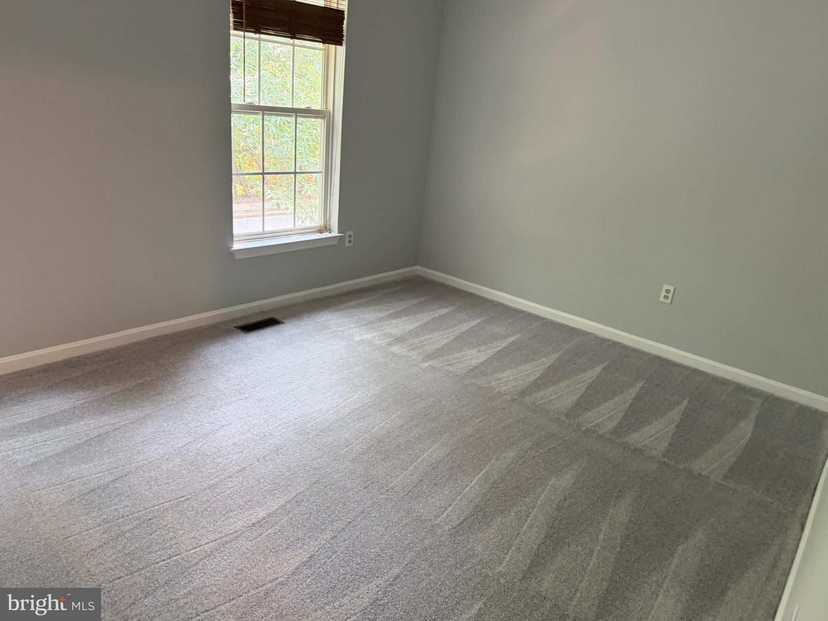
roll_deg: -6.6
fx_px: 574
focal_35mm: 24
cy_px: 310
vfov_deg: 56.8
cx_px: 414
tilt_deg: -21.0
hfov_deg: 71.6
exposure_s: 1/60
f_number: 1.78
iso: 320
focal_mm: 6.76
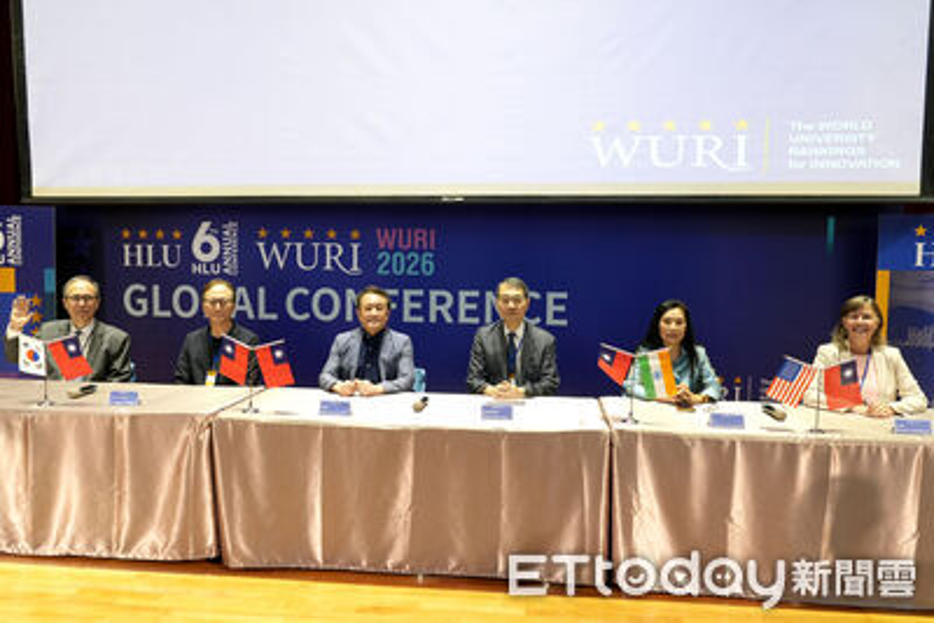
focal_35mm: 28
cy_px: 312
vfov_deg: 46.4
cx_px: 467
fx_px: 727
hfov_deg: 65.5
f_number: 4
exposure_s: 1/50
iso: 500
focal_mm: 28
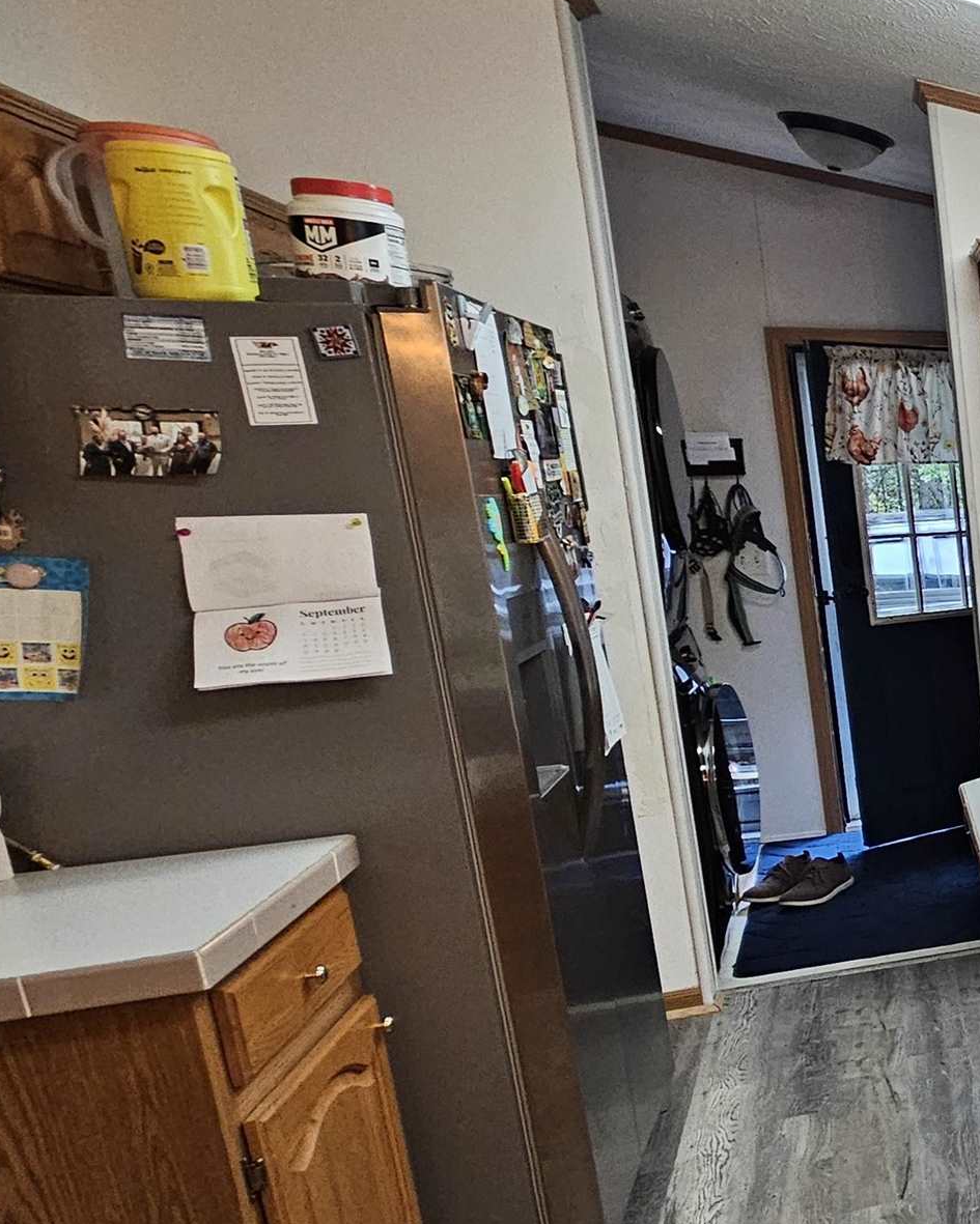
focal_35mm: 33
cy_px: 730
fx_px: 1196
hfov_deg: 26.9
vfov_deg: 53.9
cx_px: 1549
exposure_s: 1/60
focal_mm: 2.2
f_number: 2.2
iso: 400
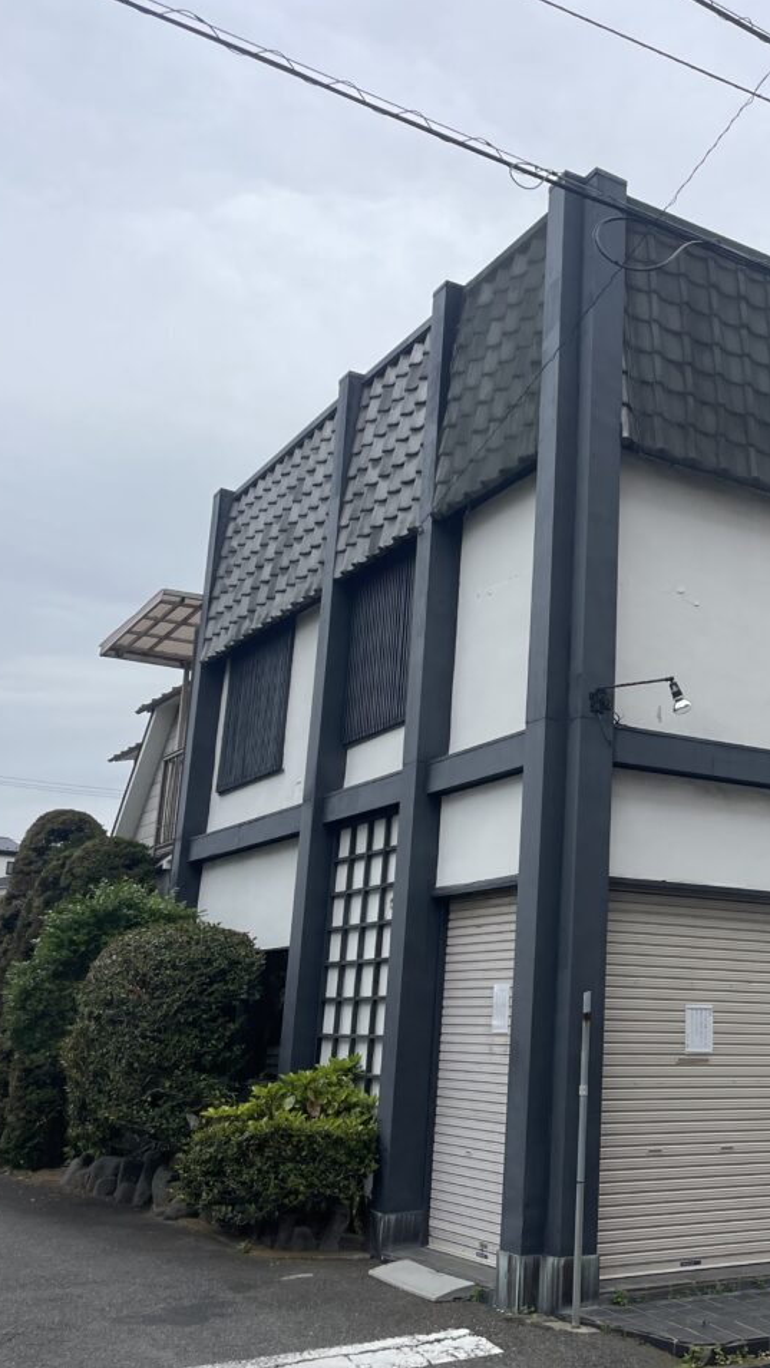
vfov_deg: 52.8
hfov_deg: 29.9
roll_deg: -0.2
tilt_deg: +14.2
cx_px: 691
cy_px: 683
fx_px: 1379
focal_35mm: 38
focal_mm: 4.2
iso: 50
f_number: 1.6
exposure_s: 1/2564
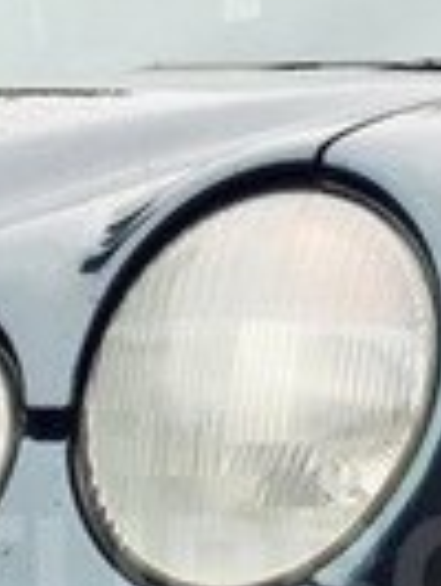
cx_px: 375
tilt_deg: -6.5
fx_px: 1832
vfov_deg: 17.8
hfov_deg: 13.6
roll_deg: +0.8
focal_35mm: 108
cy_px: 582
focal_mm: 4.15
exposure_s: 1/243
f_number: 2.2
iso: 32
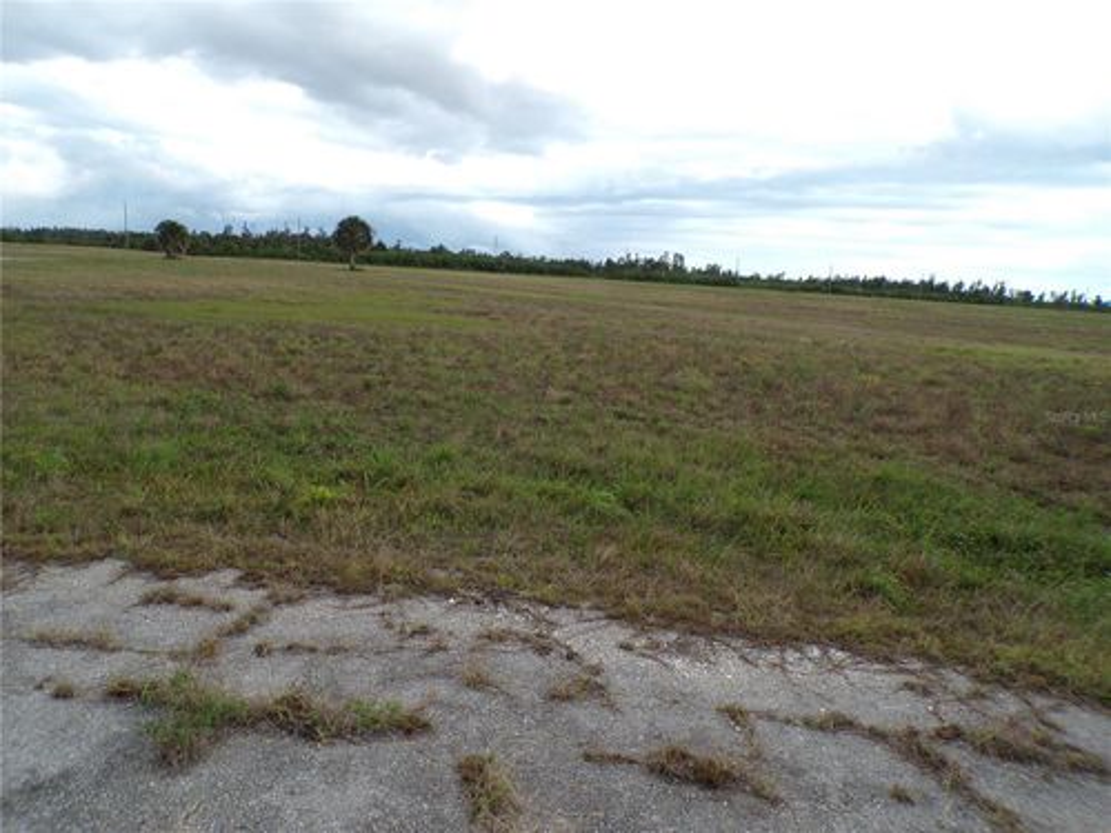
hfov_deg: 71.6
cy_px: 416
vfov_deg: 56.8
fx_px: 770
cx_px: 556
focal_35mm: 24
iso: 100
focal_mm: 4.3
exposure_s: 1/340
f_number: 4.4
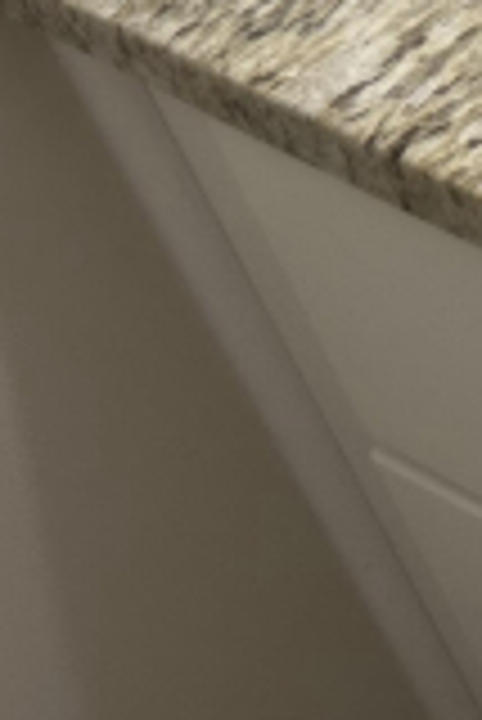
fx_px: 2084
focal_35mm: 104
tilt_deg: -38.4
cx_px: 1345
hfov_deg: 10.3
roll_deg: +5.8
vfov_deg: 18.9
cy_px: -63
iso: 200
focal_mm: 6.86
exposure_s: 1/120
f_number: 1.78
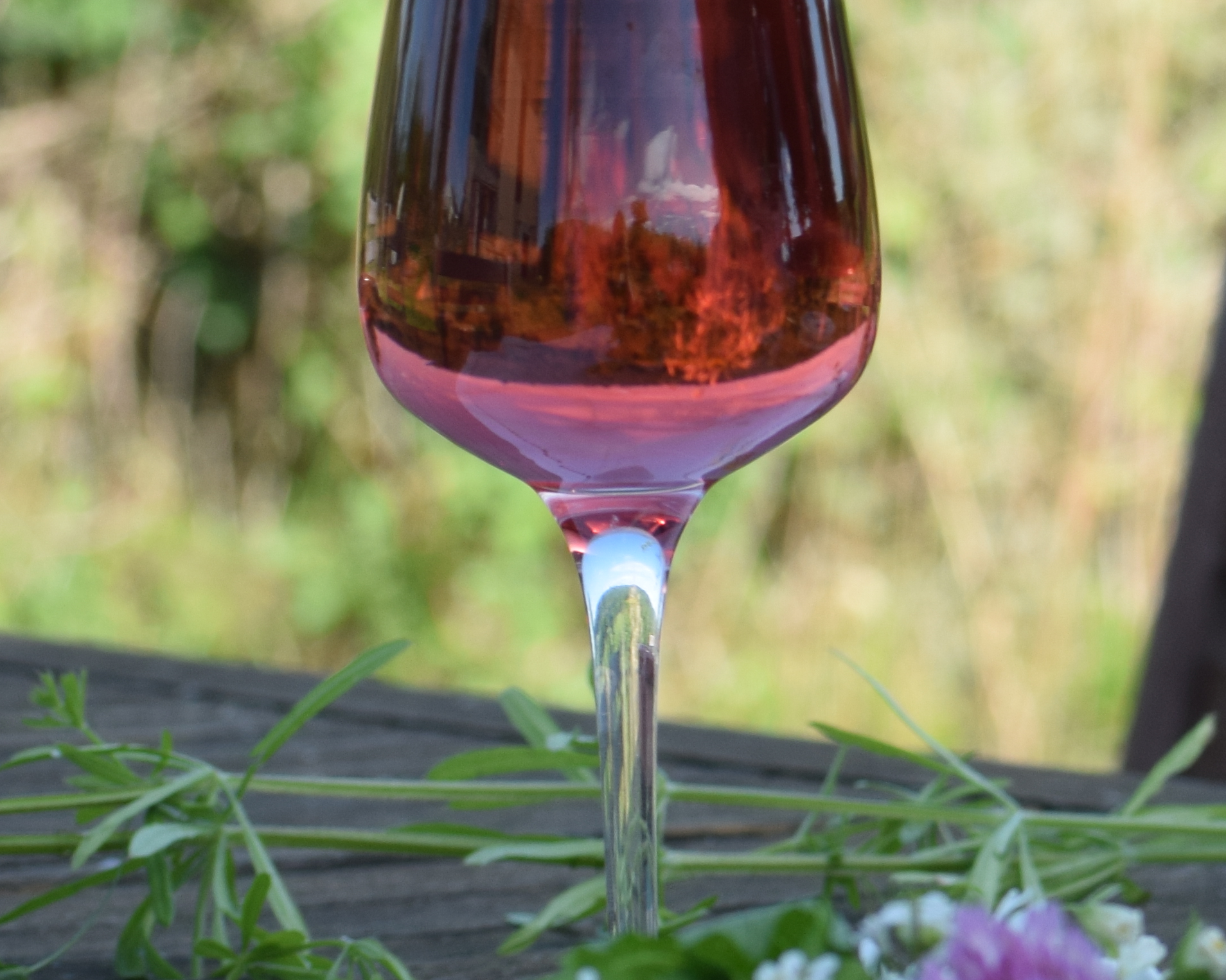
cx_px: 1572
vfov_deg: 6.4
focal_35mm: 243
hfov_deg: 7.8
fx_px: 8834
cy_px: 557
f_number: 8
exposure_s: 1/250
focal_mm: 55
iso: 220
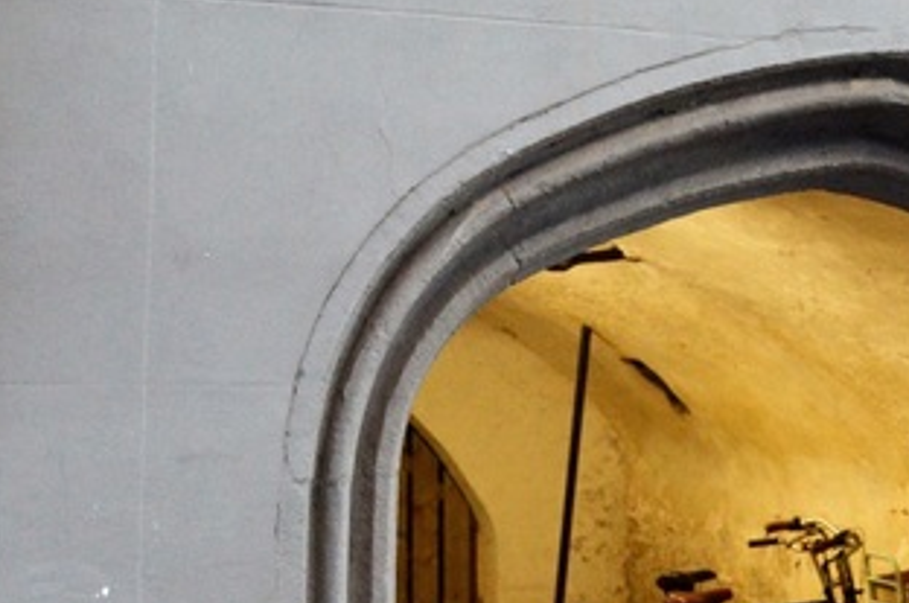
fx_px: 3101
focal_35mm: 123
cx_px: 1037
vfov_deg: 11.0
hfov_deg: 16.1
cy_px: 620
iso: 2000
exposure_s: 1/250
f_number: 5.6
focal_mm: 32
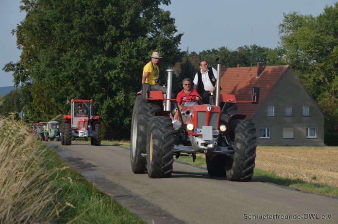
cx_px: 169
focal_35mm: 128
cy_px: 112
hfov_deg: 16.1
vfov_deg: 10.7
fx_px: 1195
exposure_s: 1/250
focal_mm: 85
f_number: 8
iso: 100
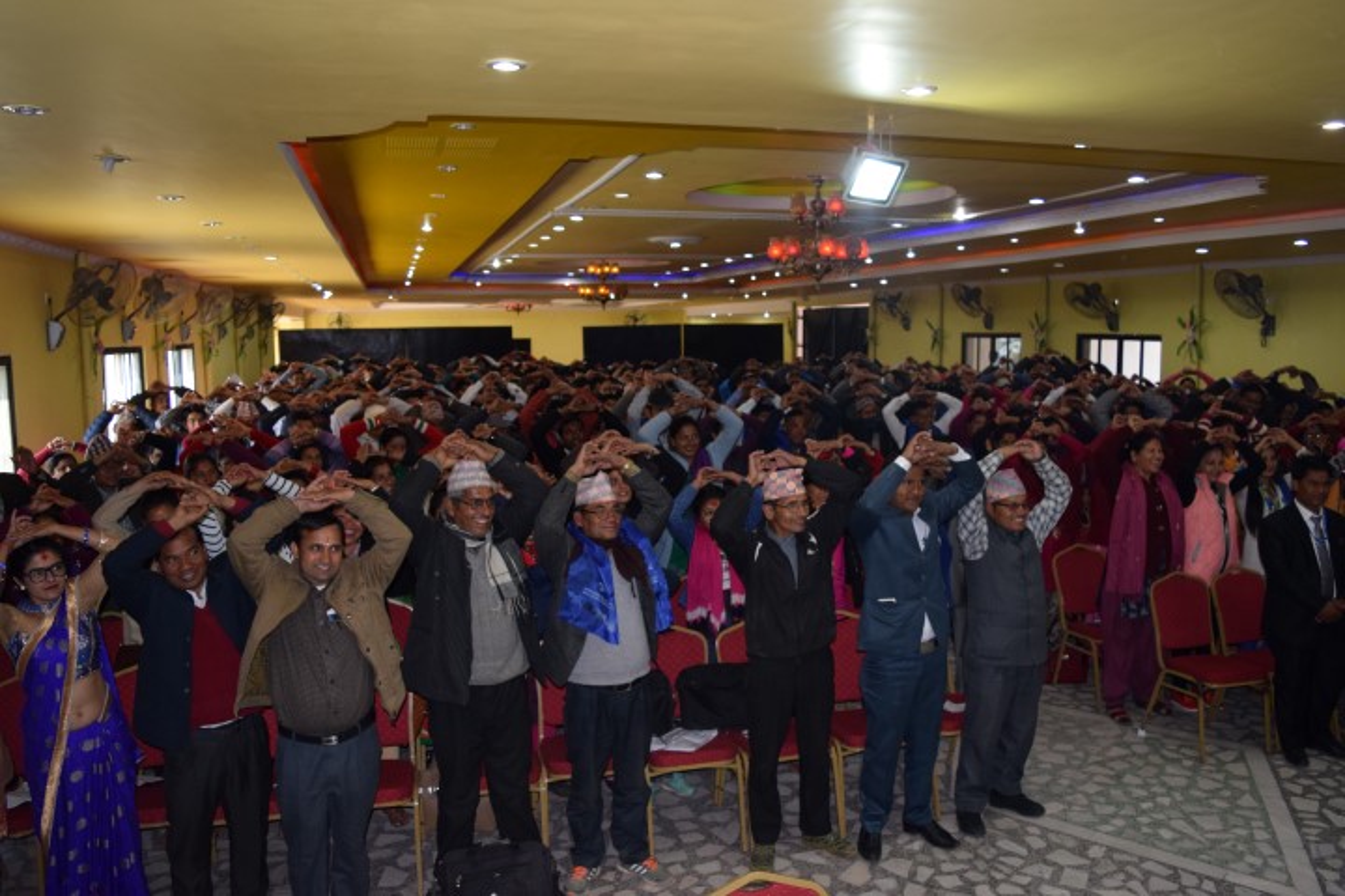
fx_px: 1009
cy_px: 448
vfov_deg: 47.9
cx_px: 672
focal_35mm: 27
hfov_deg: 67.4
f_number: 4
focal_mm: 18
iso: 800
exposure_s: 1/60
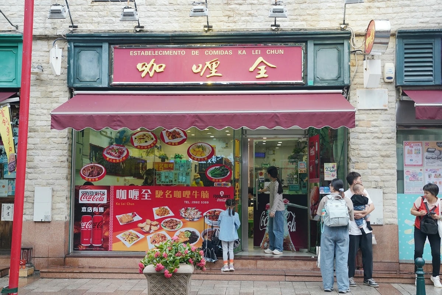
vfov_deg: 27.0
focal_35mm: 50
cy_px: 148
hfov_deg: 39.6
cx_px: 221
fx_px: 614
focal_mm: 50
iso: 640
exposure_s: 1/160
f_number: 4
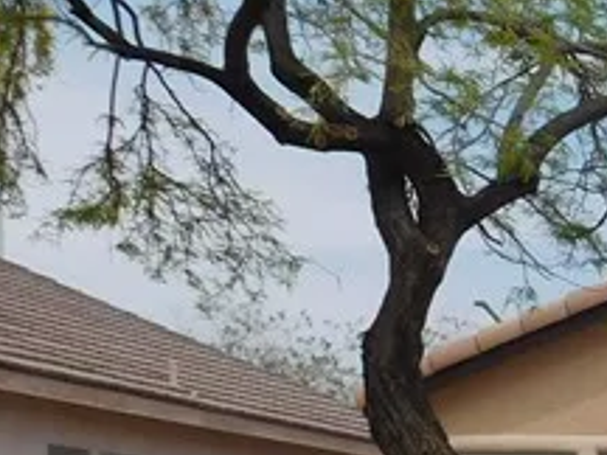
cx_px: 1211
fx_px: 2999
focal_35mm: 171
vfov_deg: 8.6
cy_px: 601
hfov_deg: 10.6
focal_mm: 6.3
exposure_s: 1/500
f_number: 7
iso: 125
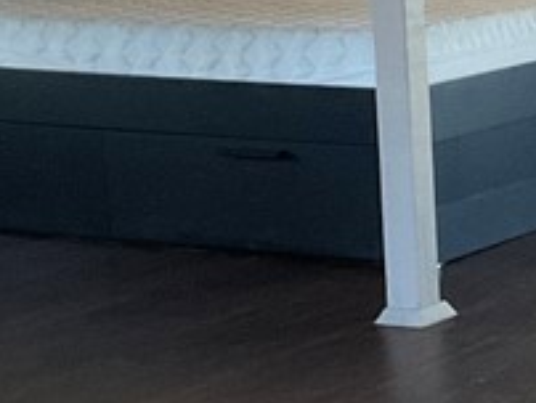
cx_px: 971
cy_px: 154
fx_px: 2279
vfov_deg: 10.1
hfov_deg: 12.3
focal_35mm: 147
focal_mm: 3
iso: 160
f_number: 1.8
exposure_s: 1/60
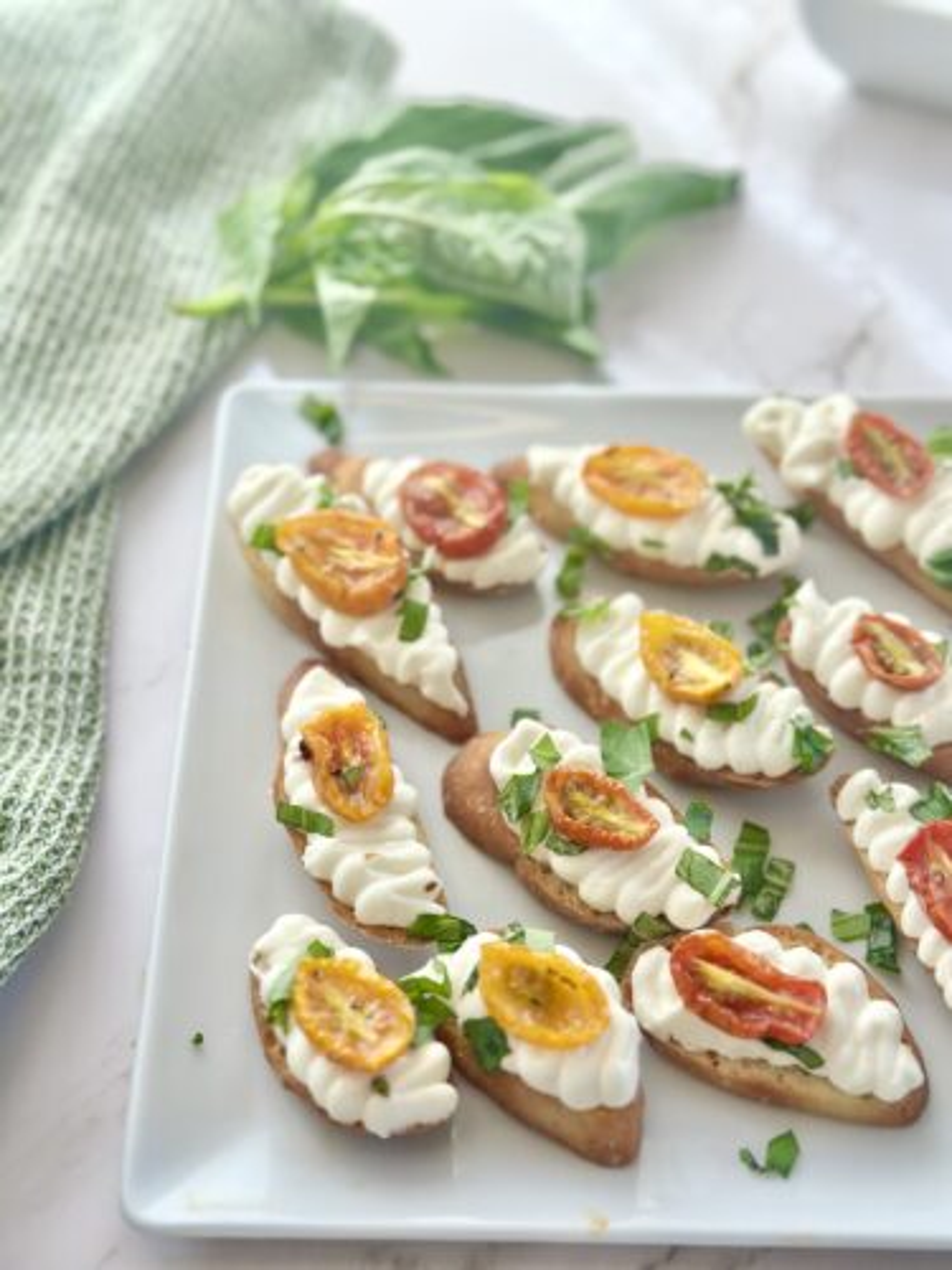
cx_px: 476
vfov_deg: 39.7
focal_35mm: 48
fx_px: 1760
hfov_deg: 30.3
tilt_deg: -55.0
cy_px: 635
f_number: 1.78
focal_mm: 6.86
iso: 80
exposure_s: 1/694
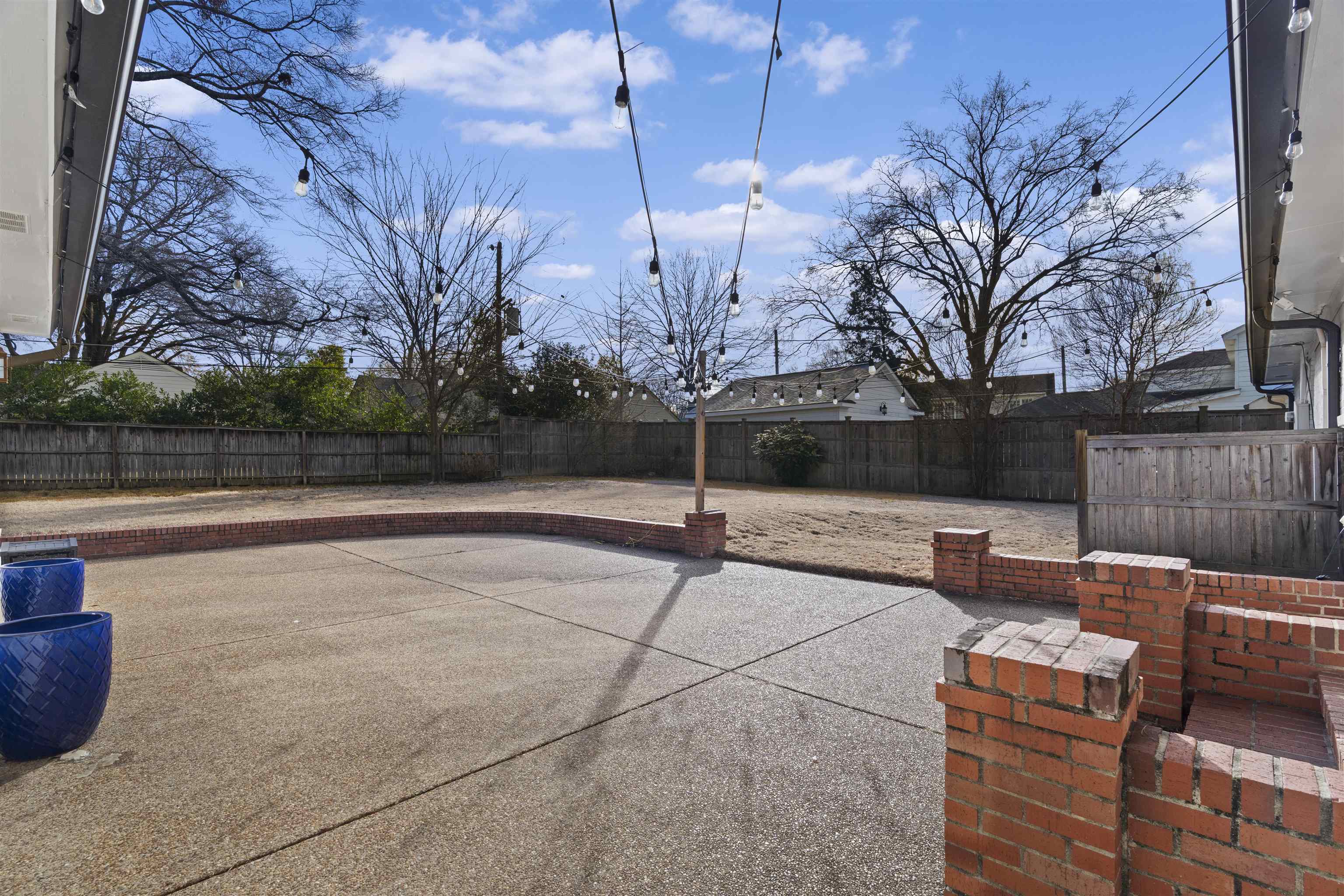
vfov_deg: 73.7
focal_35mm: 16
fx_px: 597
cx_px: 672
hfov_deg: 96.7
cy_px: 448
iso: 200
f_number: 9
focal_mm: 16
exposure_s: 1/40
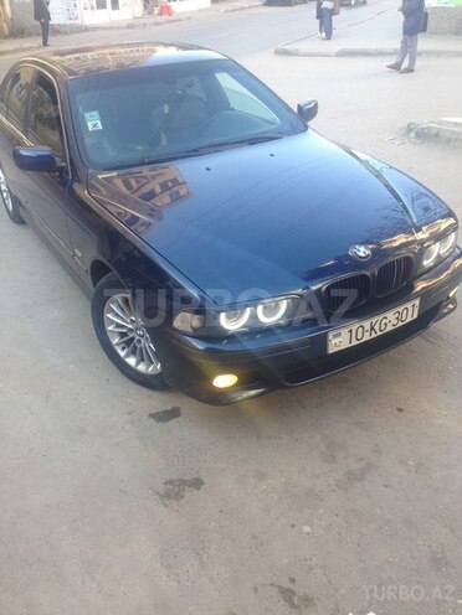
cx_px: 231
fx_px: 587
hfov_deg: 42.9
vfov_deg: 55.4
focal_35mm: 33
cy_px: 308
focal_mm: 4.12
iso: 50
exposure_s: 1/120
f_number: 2.4
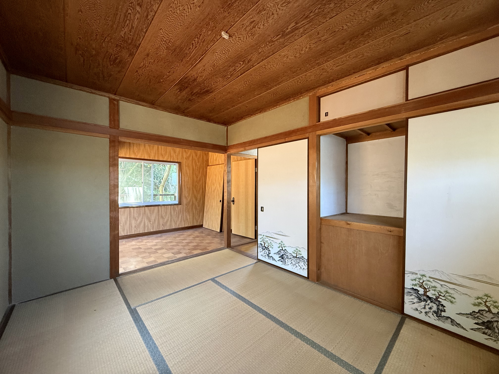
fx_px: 202
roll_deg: +0.5
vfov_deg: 85.7
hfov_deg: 102.1
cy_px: 187
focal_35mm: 14
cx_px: 250
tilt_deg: +0.3
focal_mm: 2.22
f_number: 2.2
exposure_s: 1/60
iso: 400
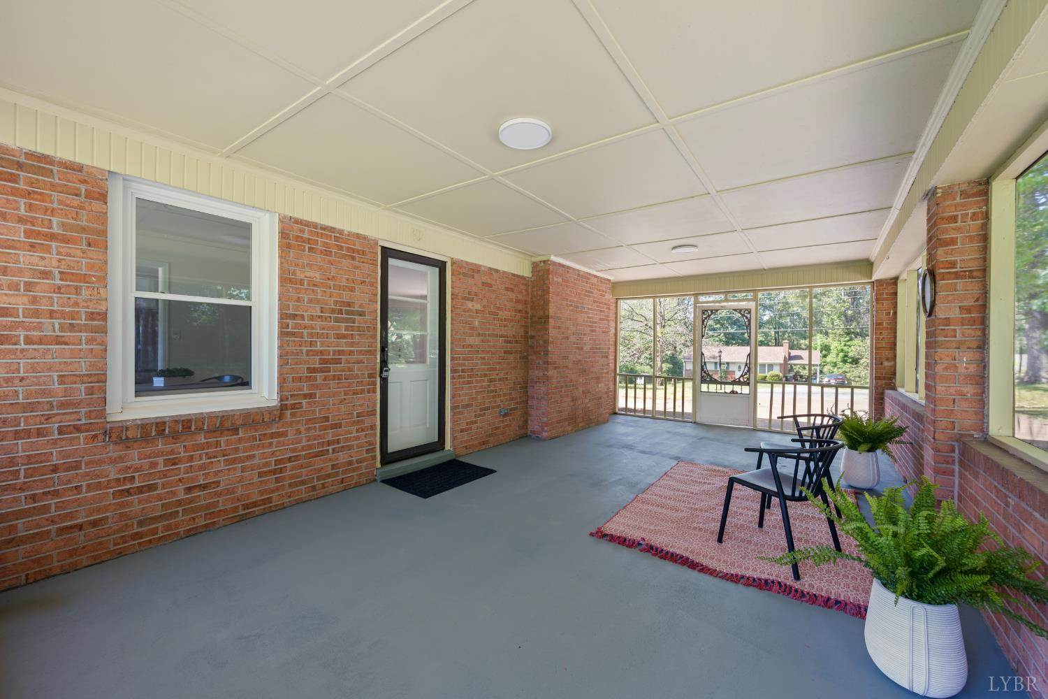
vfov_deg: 81.2
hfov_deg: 104.3
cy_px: 350
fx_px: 408
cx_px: 524
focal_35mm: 14
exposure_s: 1/6
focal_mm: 14
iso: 400
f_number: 8
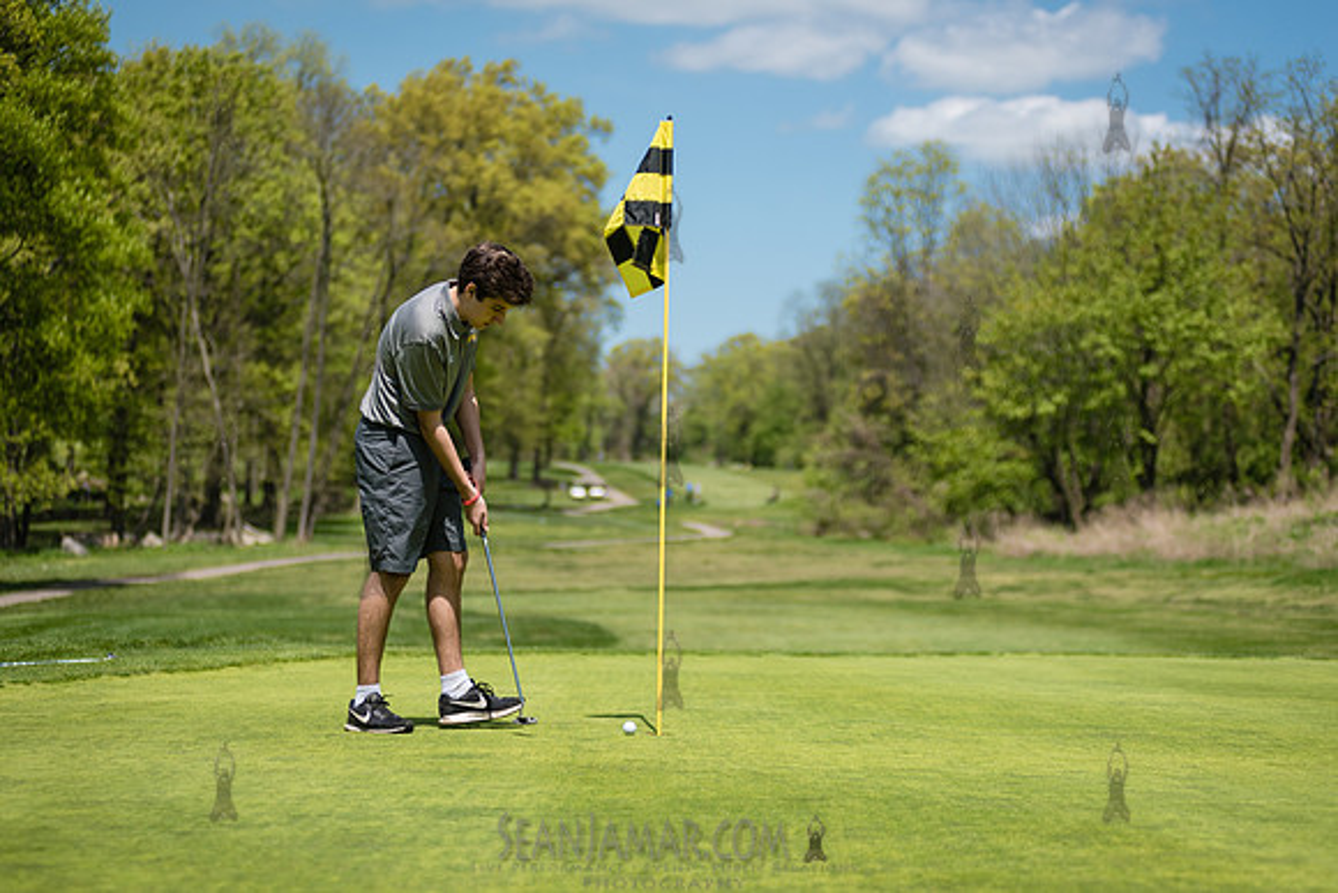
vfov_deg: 17.1
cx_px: 669
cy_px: 446
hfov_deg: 25.4
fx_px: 2974
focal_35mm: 80
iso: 200
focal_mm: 80
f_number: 2.8
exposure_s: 1/4000
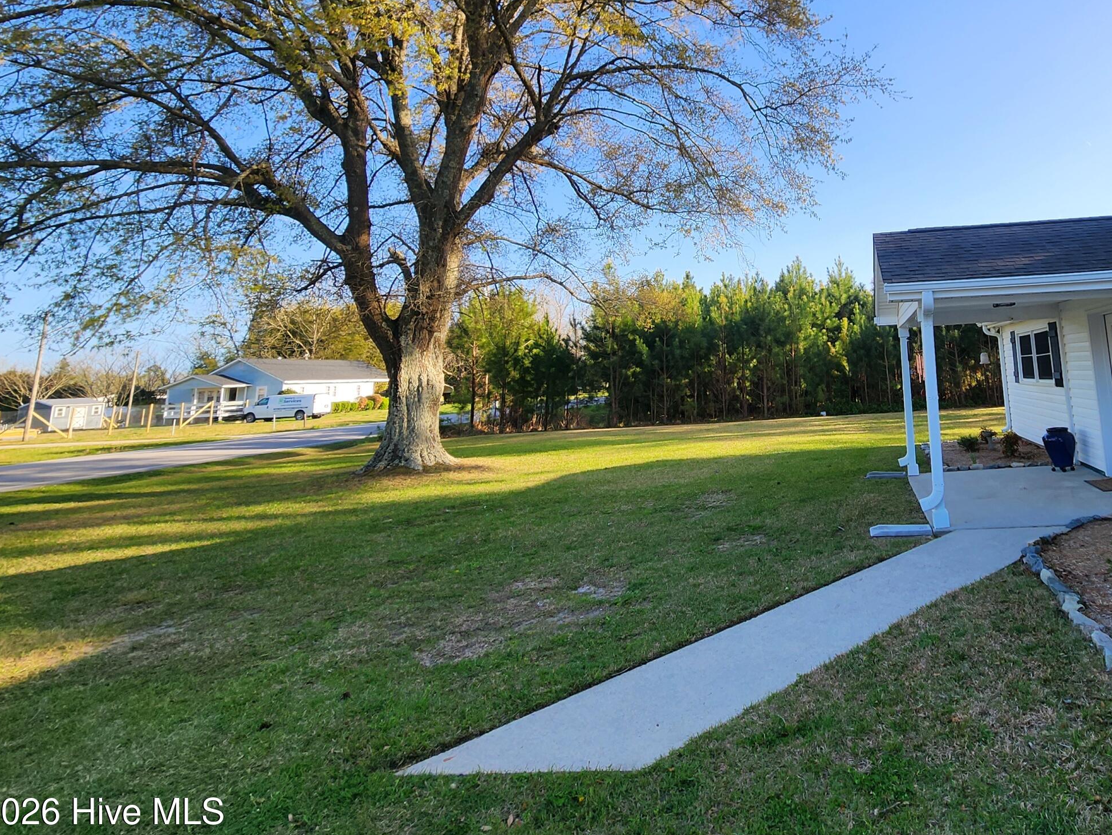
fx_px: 643
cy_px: 228
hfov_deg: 76.9
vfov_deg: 62.9
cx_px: 806
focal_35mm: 20
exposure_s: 1/805
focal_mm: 2.2
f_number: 2.2
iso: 50
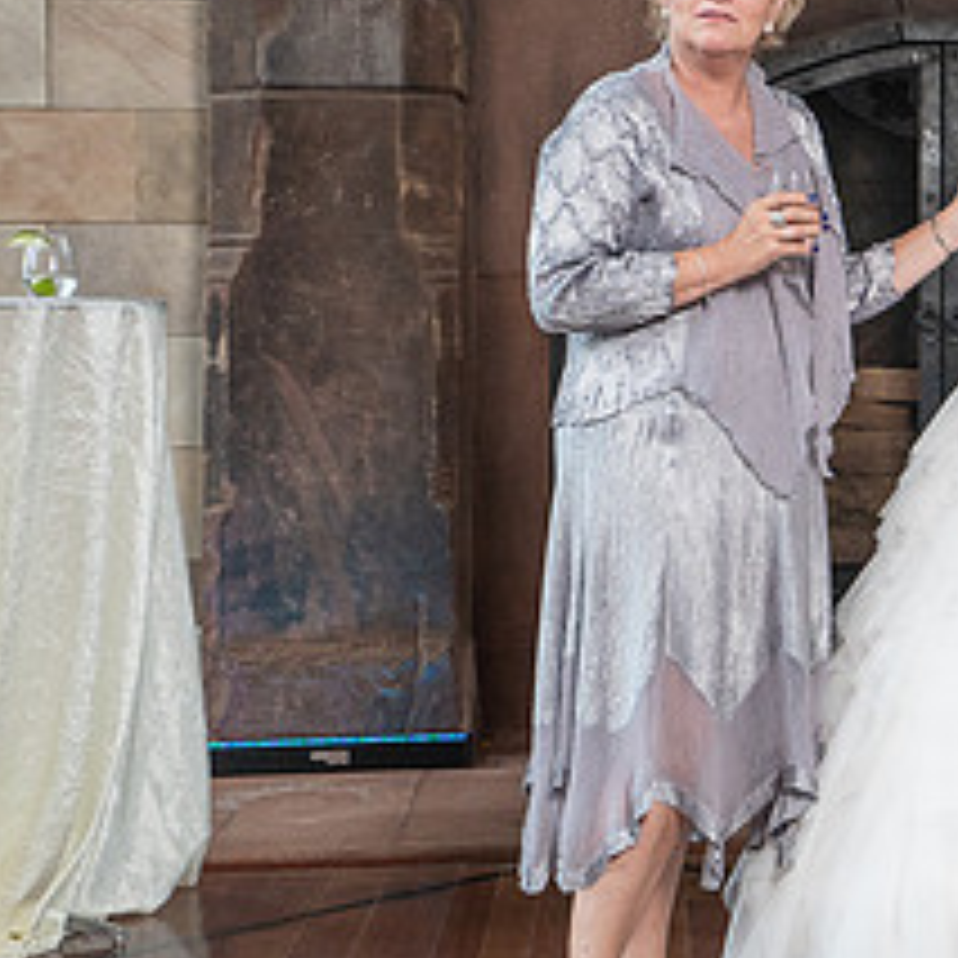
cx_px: 1134
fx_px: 2693
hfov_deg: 19.1
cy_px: 307
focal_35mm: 86
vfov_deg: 20.1
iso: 1600
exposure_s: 1/100
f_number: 5.6
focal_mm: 34
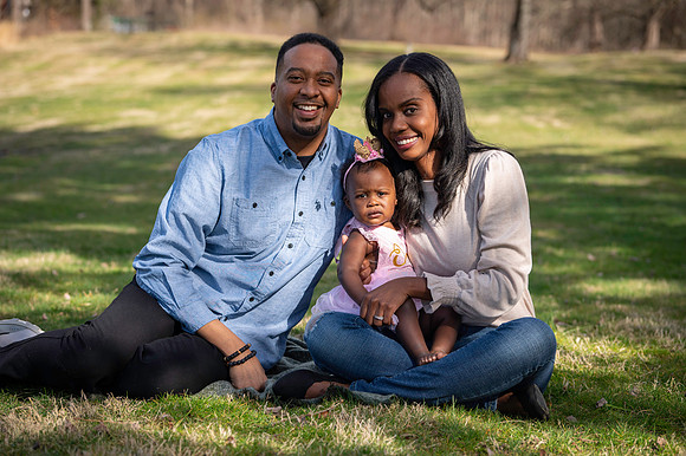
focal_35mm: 70
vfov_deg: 19.4
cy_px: 228
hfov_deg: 28.9
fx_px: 1333
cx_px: 343
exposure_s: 1/1250
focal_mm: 70
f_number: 4
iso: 250
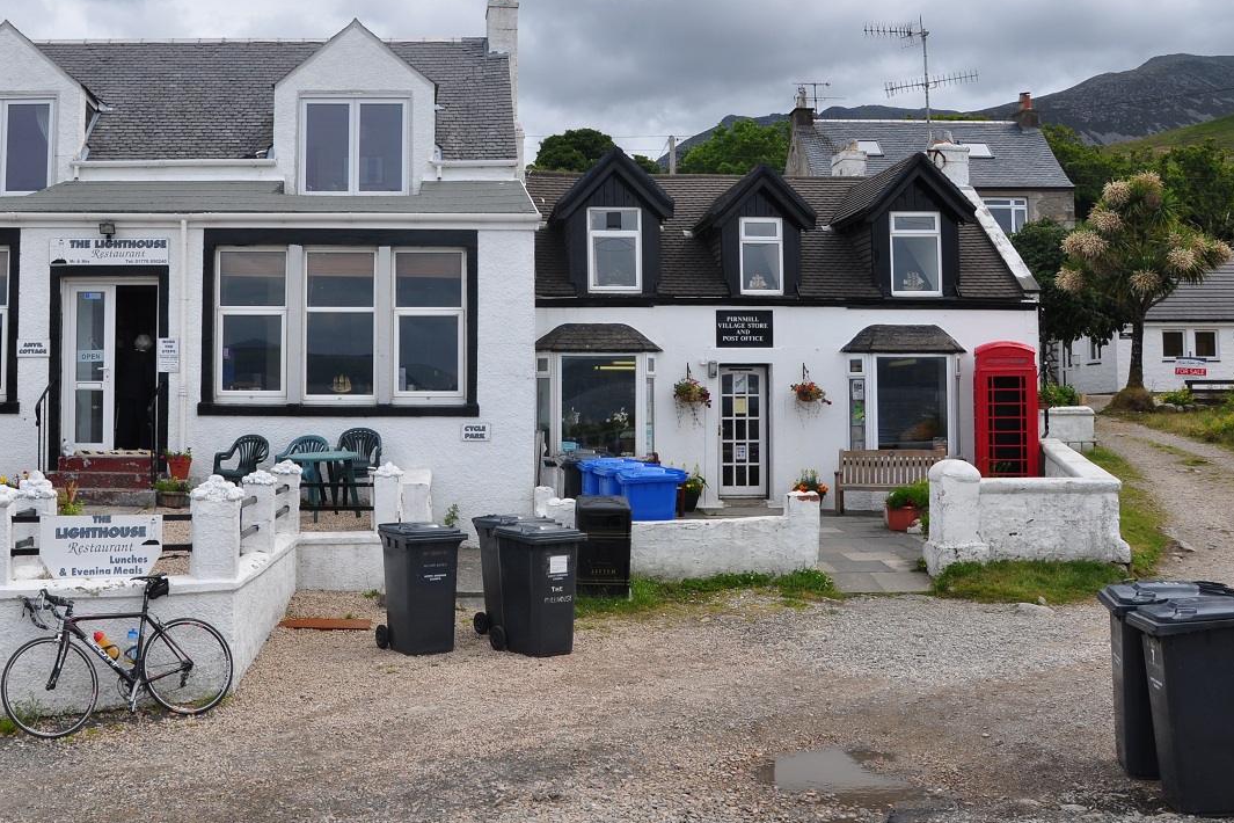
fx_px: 1302
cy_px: 310
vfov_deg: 34.9
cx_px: 498
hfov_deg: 50.4
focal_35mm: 38
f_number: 10
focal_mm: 18
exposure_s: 1/400
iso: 200
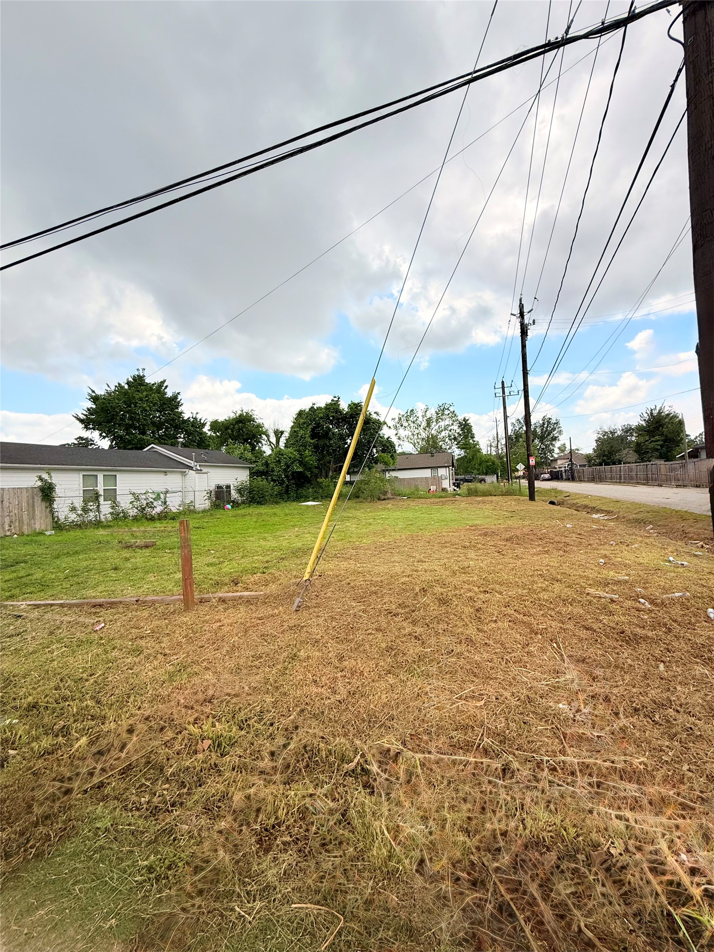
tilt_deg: +2.2
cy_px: 476
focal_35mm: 14
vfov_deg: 102.1
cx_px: 357
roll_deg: +2.2
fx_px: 385
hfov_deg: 85.7
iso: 50
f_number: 2.2
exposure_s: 1/2165
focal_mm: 2.22
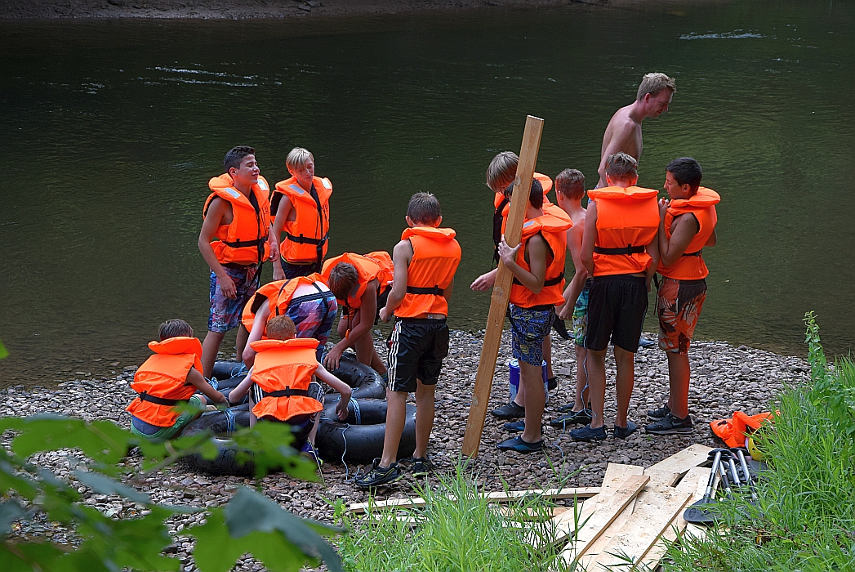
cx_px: 428
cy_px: 286
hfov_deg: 18.2
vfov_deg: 12.2
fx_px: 2674
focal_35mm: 112
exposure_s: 1/250
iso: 360
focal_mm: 75
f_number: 8
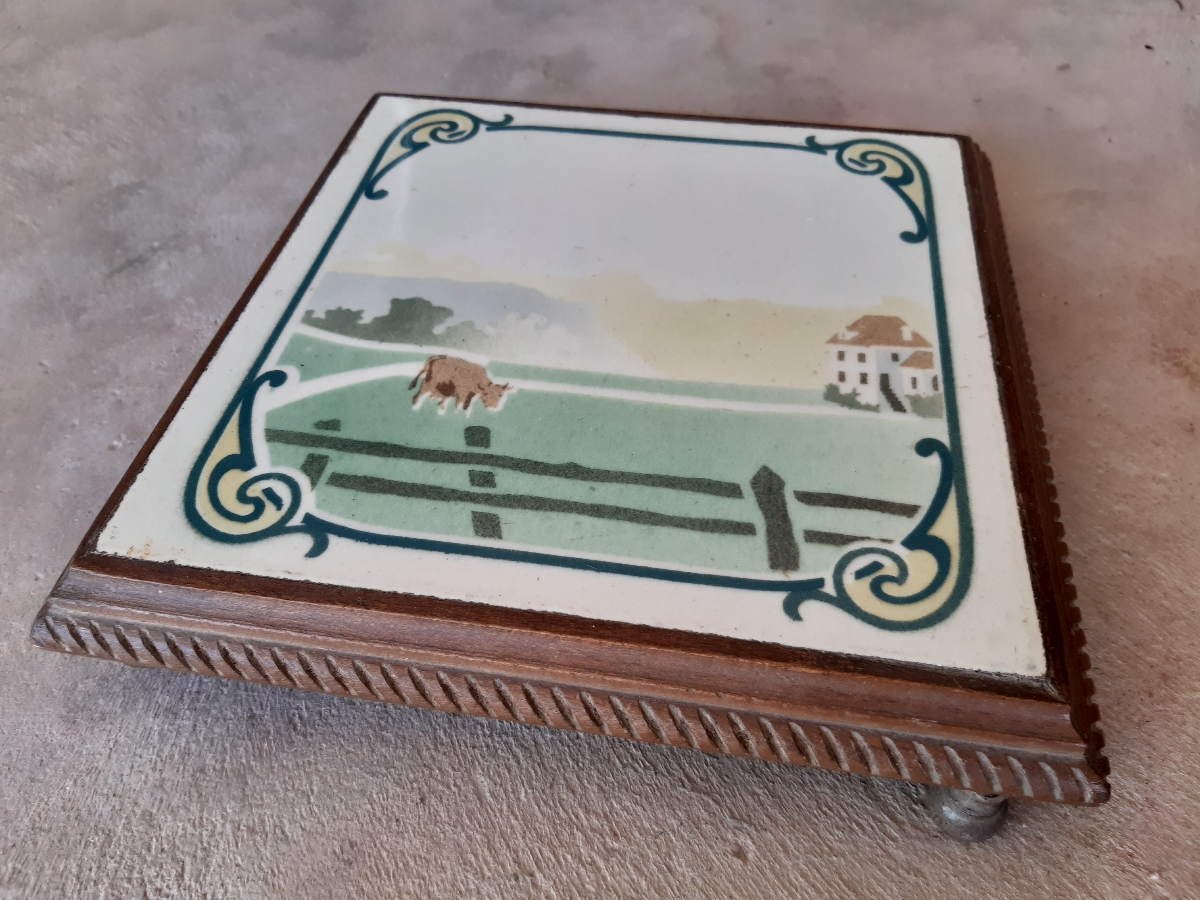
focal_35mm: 26
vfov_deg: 53.1
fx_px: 901
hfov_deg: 67.3
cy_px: 450
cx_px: 600
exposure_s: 1/50
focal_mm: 3.92
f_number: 1.7
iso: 64
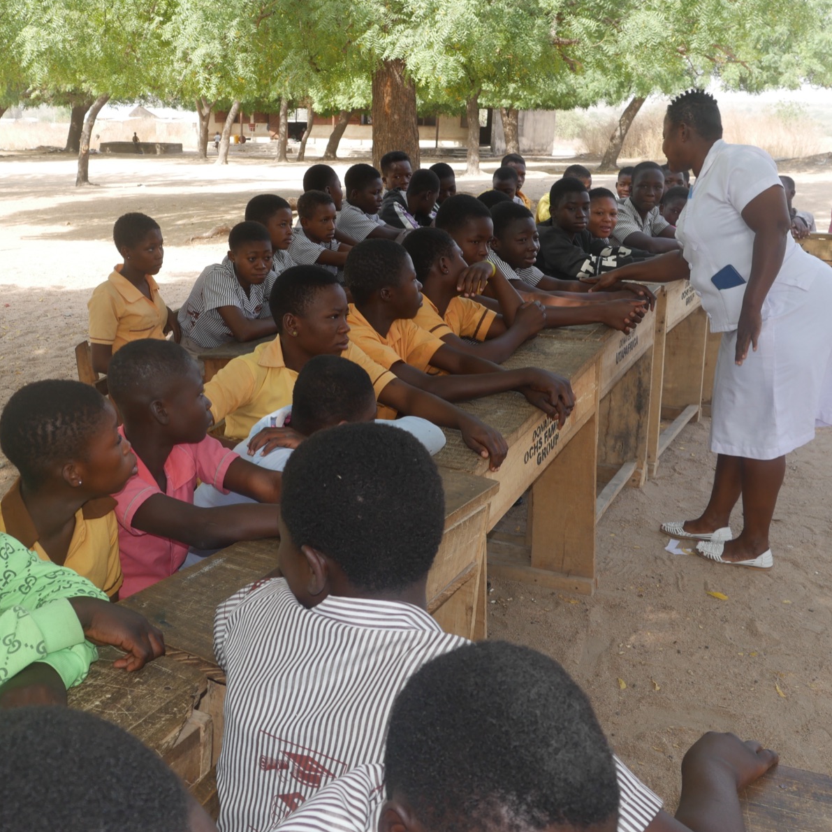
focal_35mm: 38
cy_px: 417
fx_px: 1033
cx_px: 352
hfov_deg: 43.7
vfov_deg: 43.9
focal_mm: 16
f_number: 6.3
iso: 200
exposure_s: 1/125
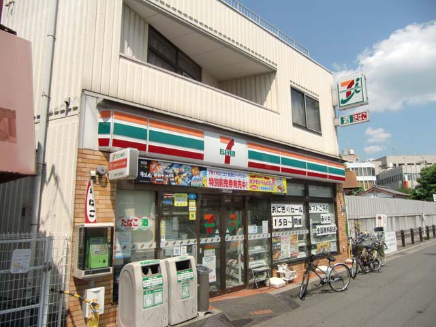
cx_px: 218
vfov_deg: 56.8
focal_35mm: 24
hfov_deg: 71.6
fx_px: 302
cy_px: 164
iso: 64
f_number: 7.5
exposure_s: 1/200
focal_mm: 4.3
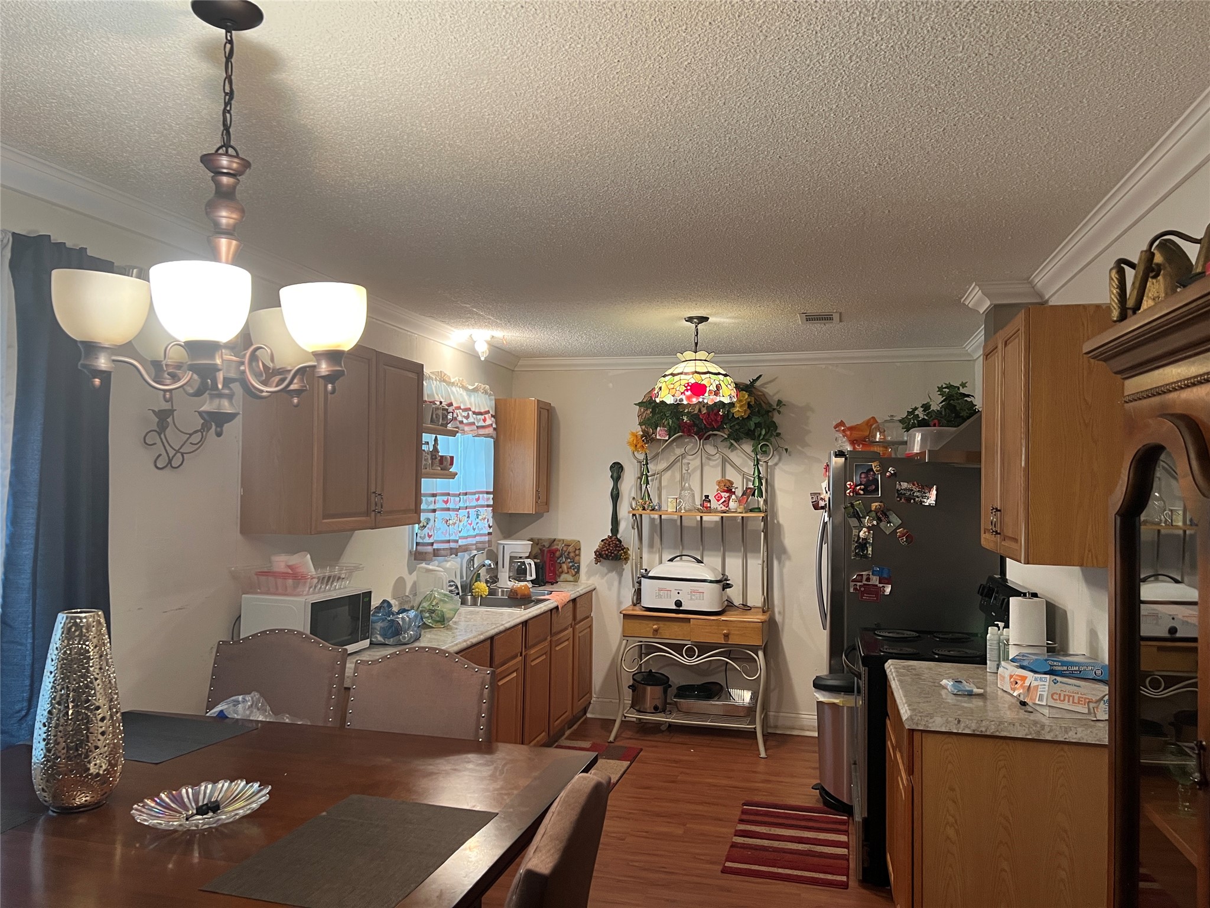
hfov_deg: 67.3
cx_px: 605
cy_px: 454
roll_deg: -1.4
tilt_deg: +1.1
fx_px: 909
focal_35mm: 26
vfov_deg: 53.1
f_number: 1.5
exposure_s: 1/60
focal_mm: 5.7
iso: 160
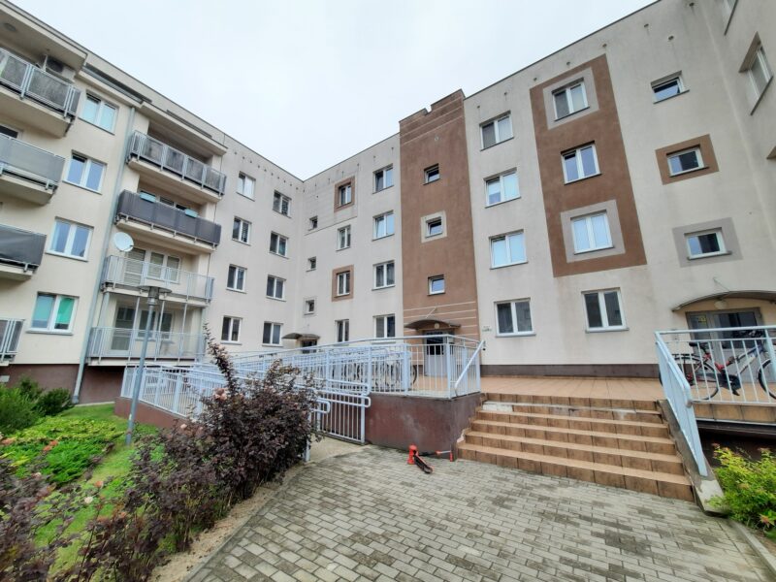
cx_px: 388
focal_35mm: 13
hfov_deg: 106.2
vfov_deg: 89.9
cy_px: 291
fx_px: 291
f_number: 2.2
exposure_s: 1/164
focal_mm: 1.74
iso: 40
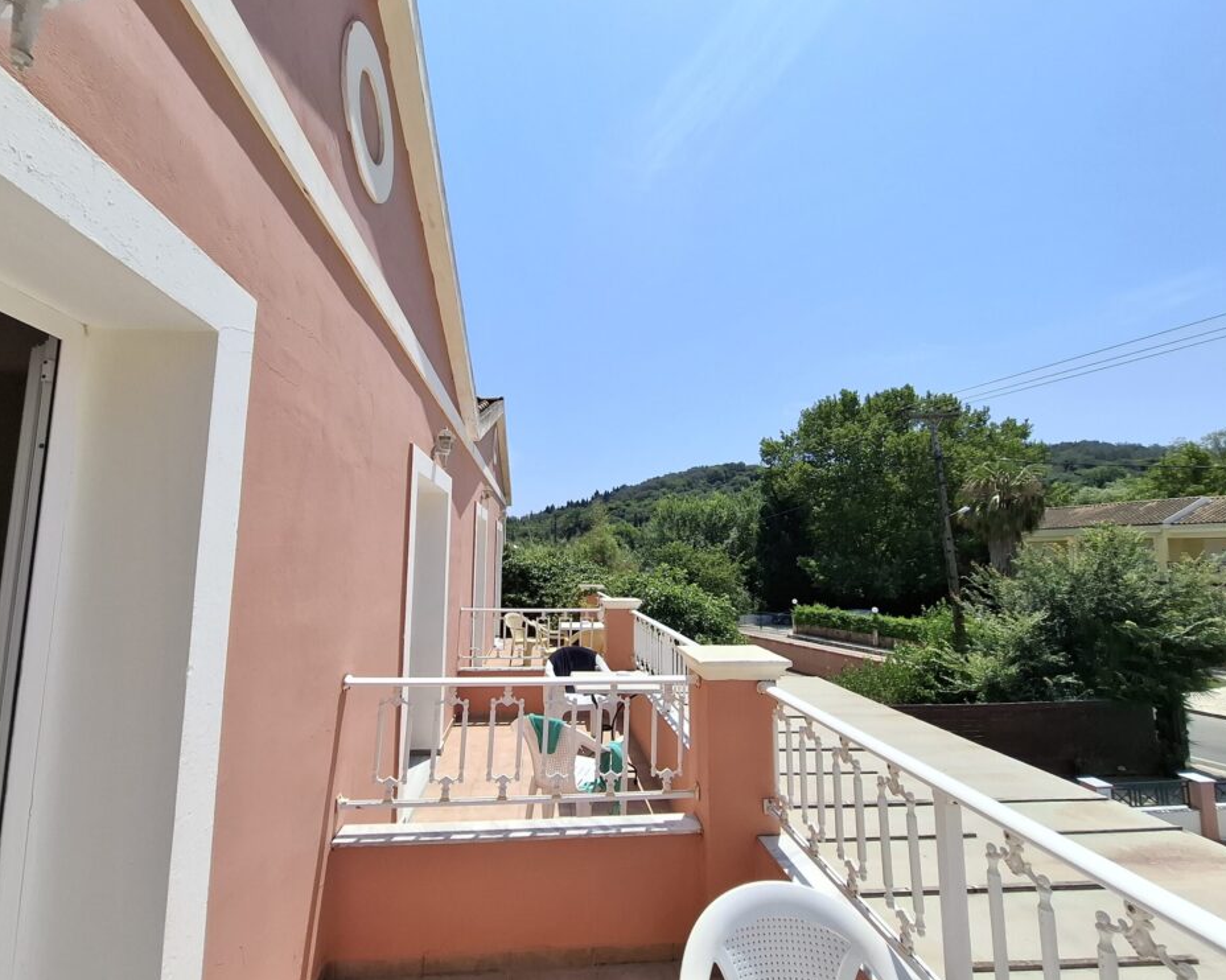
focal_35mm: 14
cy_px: 499
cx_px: 588
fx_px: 508
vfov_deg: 88.0
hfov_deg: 100.7
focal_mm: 1.74
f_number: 2.2
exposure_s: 1/1269
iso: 40
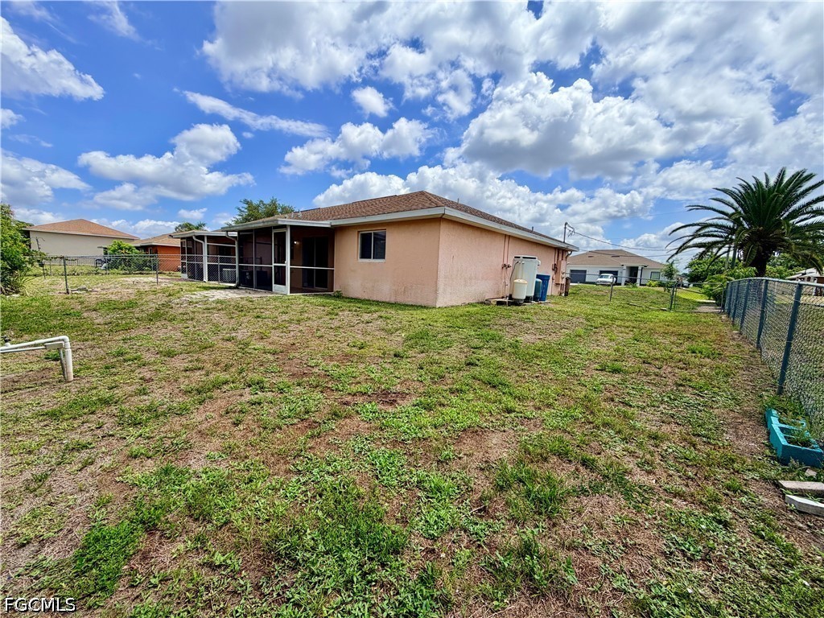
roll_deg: -2.4
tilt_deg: -6.4
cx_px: 412
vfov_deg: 85.7
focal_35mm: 14
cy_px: 309
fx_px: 333
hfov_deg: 102.1
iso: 20
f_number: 2.2
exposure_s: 1/1211
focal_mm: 2.22
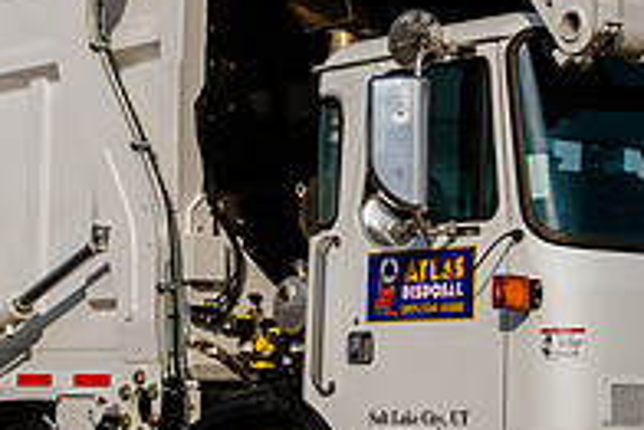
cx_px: 323
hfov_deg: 17.3
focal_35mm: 118
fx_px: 2112
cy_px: 169
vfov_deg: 11.6
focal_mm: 38
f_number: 7.1
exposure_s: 1/1600
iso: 200
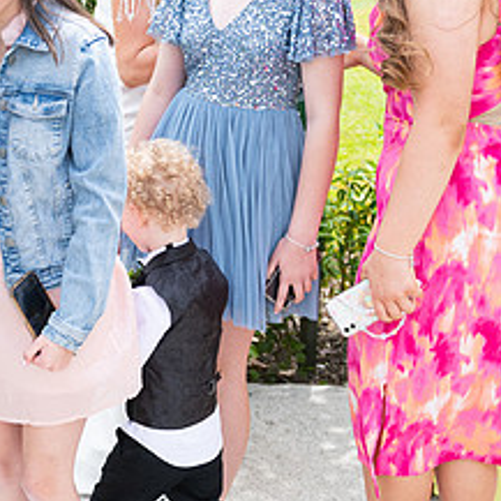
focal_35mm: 66
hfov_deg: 25.0
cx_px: 18
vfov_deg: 26.0
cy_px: 172
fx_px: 1081
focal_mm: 29
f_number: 3.5
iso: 250
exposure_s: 1/1600
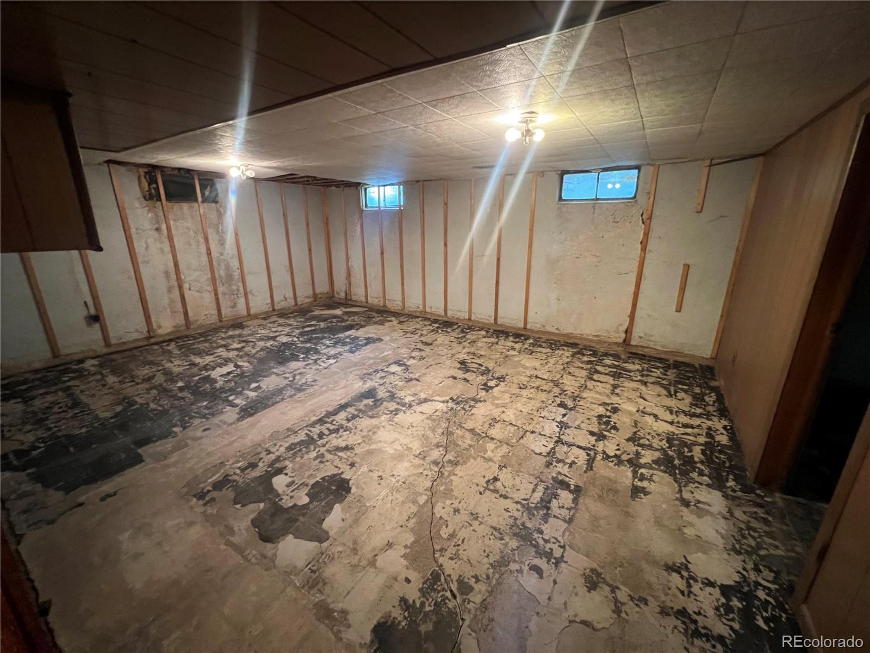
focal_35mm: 13
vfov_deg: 89.9
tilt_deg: -16.3
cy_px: 326
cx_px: 435
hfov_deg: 106.2
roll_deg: +0.0
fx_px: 327
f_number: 1.8
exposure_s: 1/40
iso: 800
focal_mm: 1.57
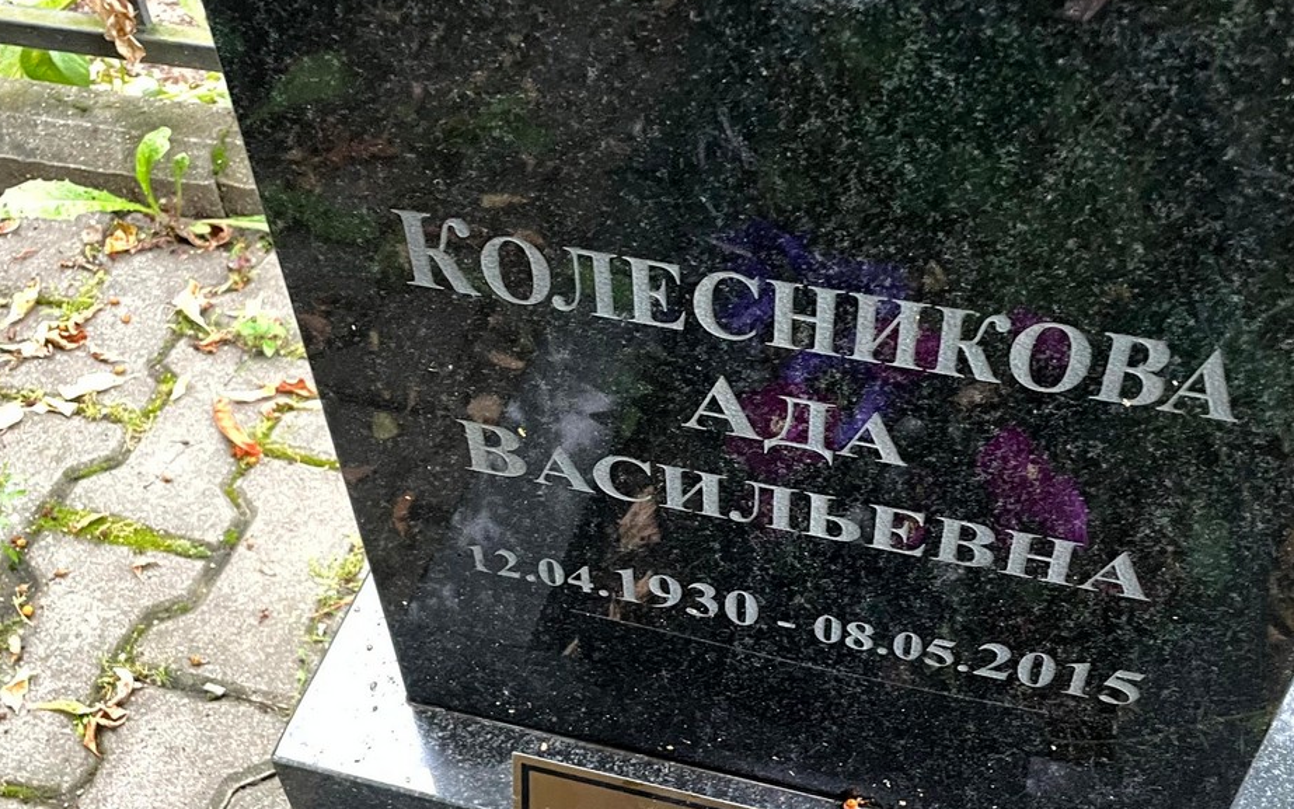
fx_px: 1517
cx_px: 689
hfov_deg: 46.2
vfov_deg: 29.8
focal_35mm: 43
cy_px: 456
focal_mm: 4.2
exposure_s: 1/60
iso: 200
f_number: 1.6
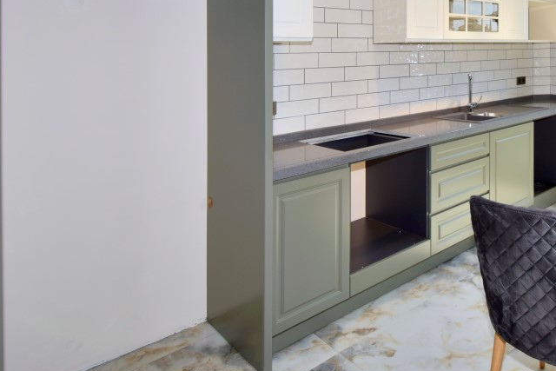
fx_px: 417
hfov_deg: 62.2
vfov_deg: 43.9
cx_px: 439
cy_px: 40
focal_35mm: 27
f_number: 5.6
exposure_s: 1/125
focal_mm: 10
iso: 110
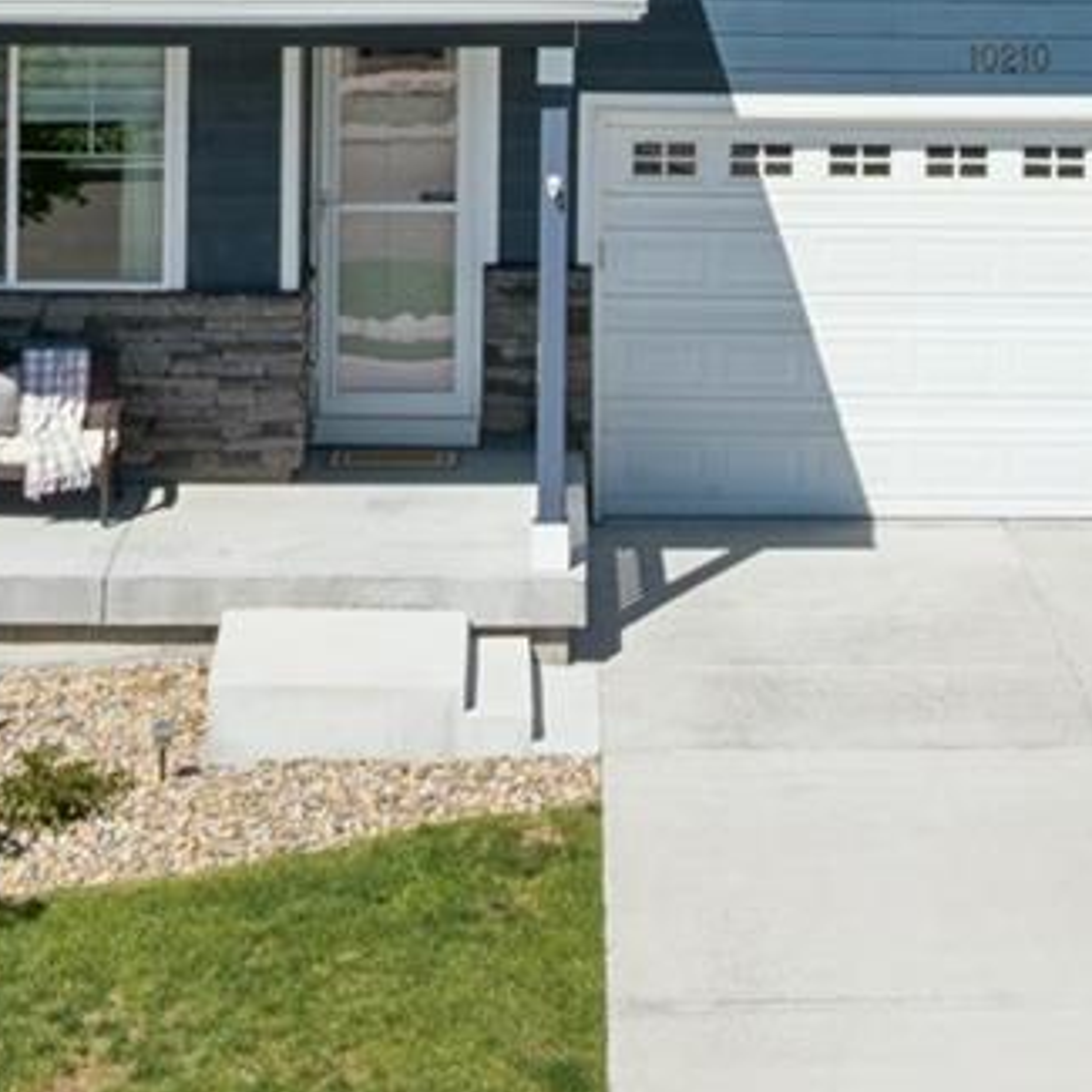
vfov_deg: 17.4
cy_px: -316
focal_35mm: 94
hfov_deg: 18.5
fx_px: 3355
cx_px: 598
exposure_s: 1/240
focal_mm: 12.3
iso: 100
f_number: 10
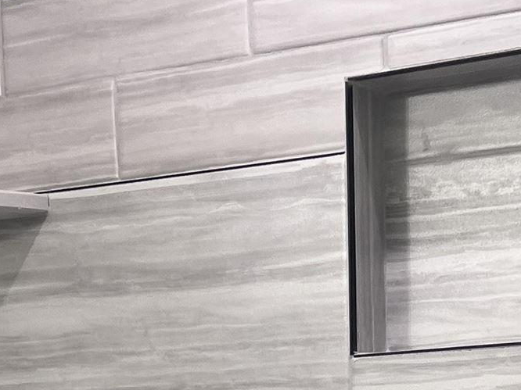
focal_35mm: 120
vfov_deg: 11.5
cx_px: 122
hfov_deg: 16.3
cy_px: 684
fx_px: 1805
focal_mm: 5.7
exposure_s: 1/120
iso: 64
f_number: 1.5
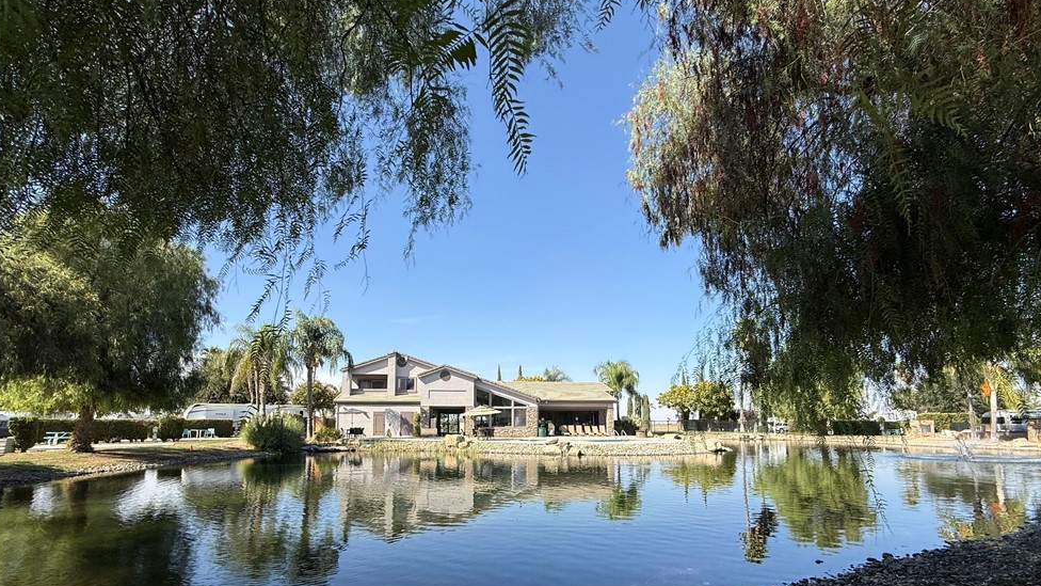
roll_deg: +0.4
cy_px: 396
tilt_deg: +4.2
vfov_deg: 65.1
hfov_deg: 99.4
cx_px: 519
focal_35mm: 16
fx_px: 442
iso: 50
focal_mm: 2.22
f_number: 2.2
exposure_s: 1/1698
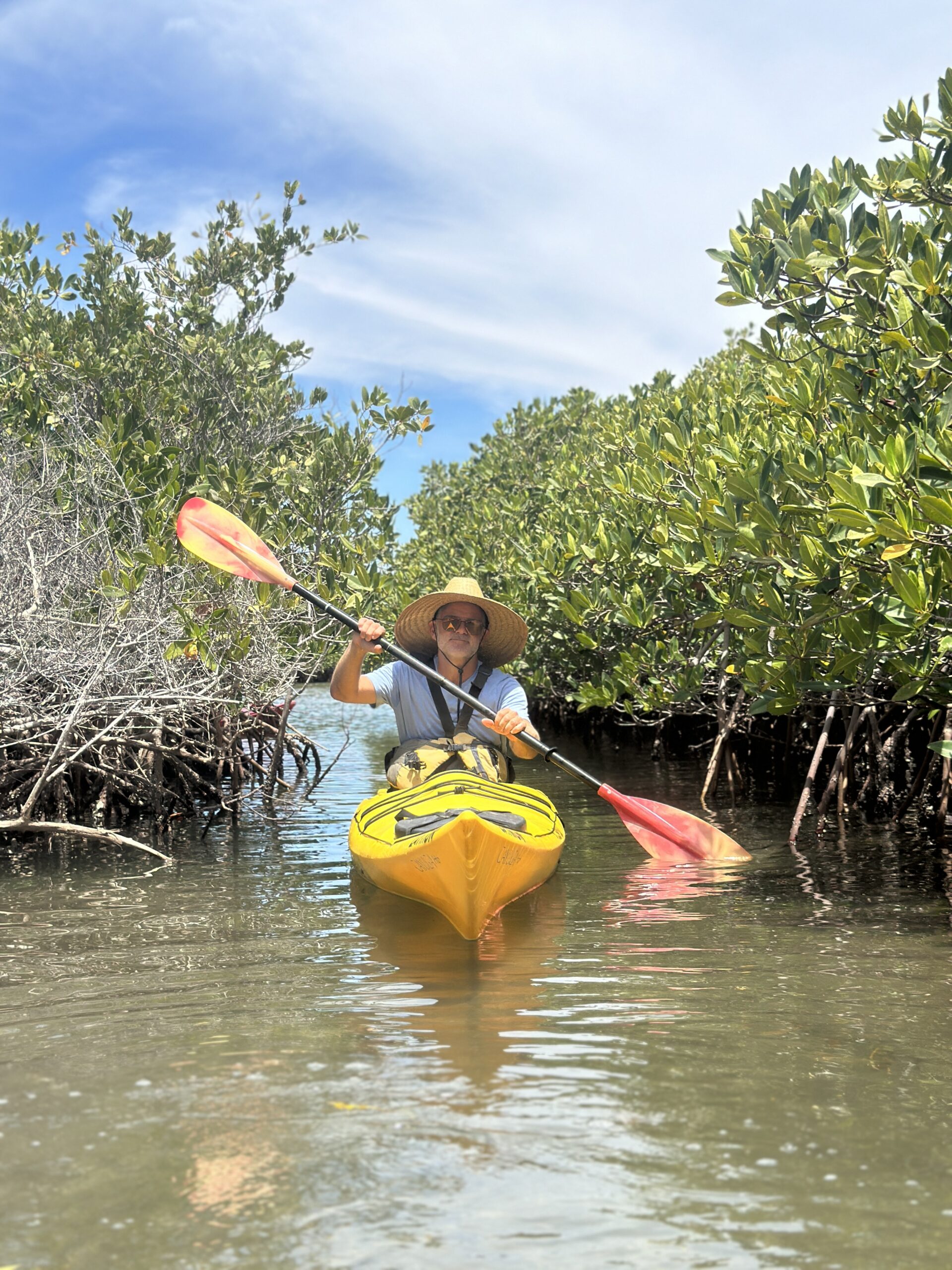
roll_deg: +0.9
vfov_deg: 39.7
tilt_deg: +0.5
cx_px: 476
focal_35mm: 48
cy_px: 635
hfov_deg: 30.3
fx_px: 1760
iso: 100
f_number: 1.78
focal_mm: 6.86
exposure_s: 1/3155
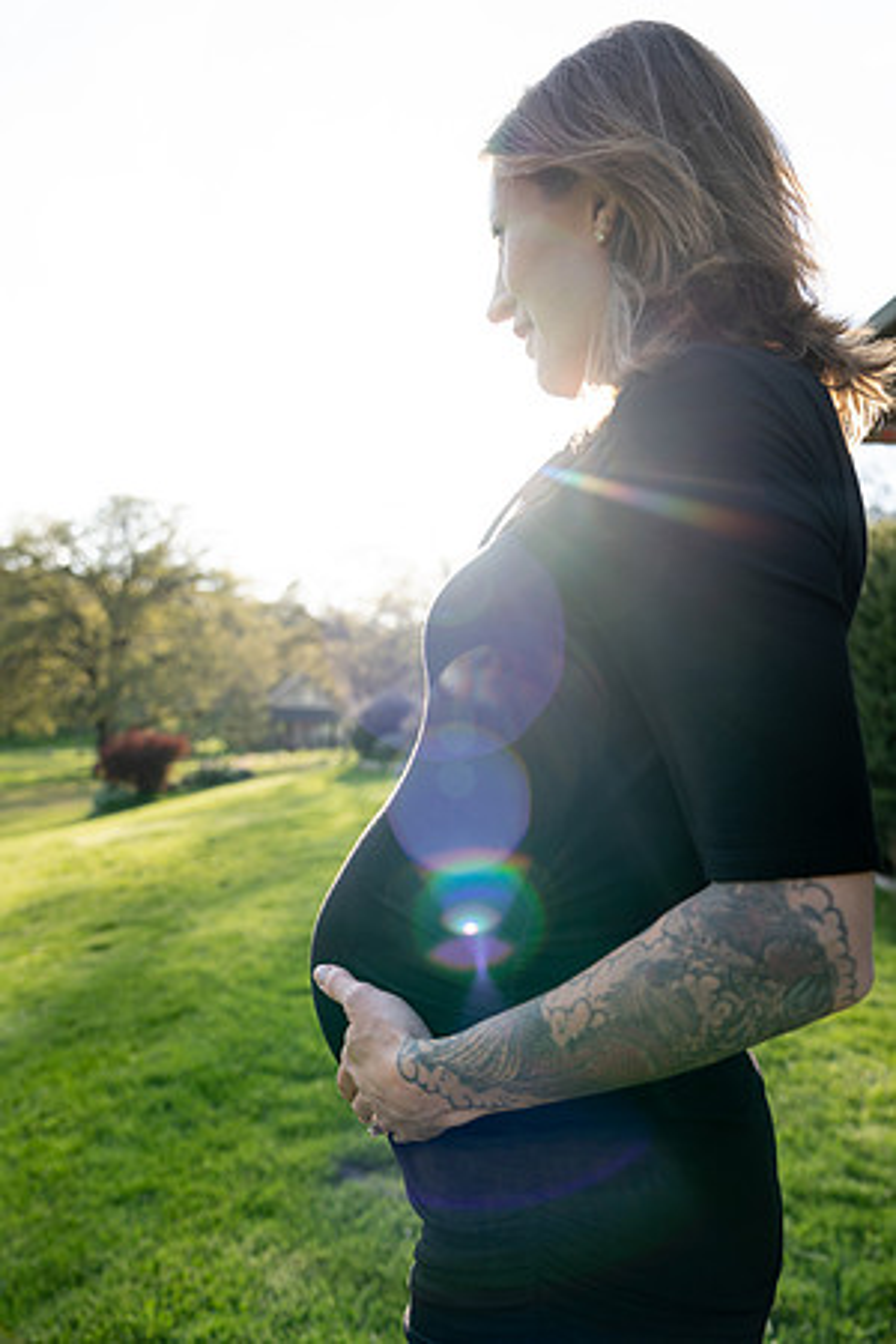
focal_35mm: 27
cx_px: 448
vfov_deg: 67.4
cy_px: 672
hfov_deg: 47.9
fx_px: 1008
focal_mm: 27
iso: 125
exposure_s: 1/250
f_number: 3.5
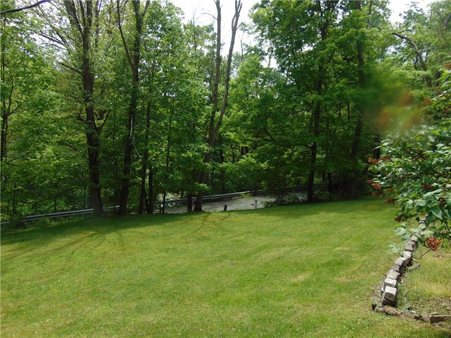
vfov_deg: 54.9
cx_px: 226
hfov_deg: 69.4
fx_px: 326
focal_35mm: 25
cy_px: 169
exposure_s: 1/800
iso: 80
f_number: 3
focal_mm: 4.5
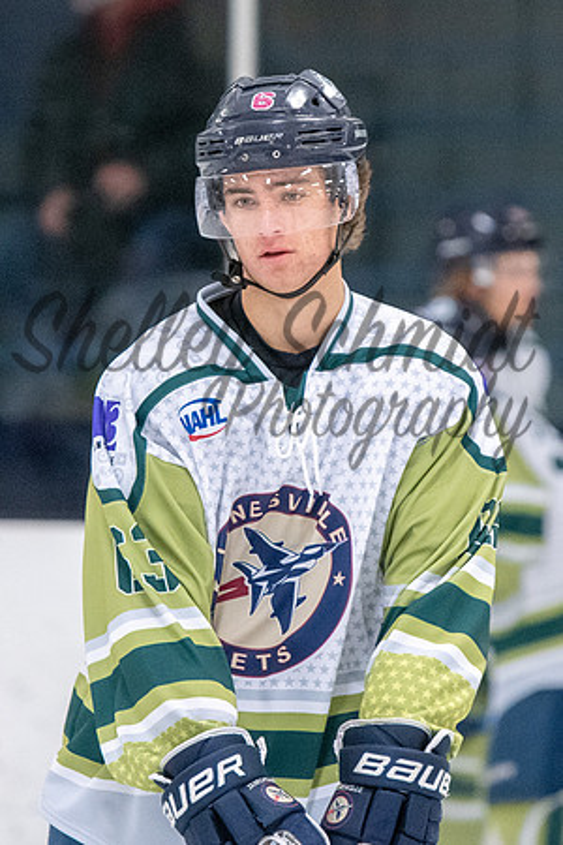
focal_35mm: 529
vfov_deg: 3.9
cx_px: 272
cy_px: 379
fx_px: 12402
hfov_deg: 2.6
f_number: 3.5
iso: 2000
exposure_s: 1/800
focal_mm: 200
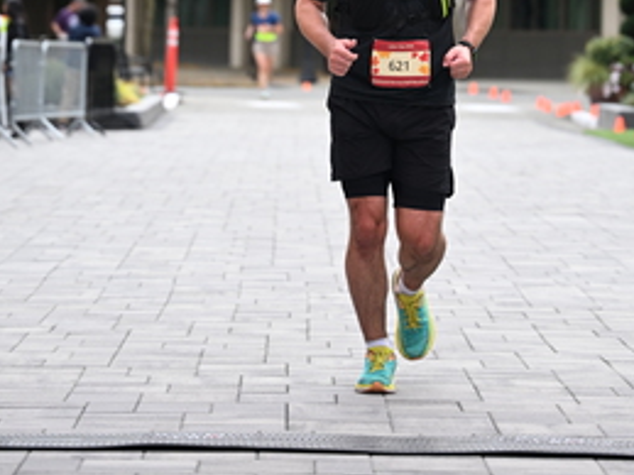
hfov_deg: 10.3
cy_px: -159
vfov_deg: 7.6
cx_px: 383
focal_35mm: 192
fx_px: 3515
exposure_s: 1/2500
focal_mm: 94
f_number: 2.8
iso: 640
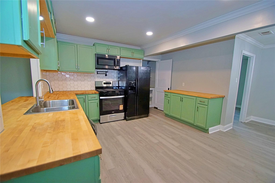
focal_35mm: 15
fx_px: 115
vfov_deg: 77.3
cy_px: 92
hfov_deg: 100.4
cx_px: 138
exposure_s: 1/160
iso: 1600
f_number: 4
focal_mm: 10
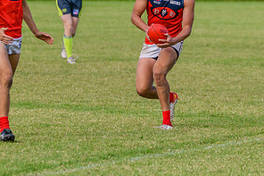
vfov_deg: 1.9
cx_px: 126
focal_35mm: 713
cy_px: 56
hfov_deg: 2.9
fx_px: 5226
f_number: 5.6
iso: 900
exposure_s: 1/2000
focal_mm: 280
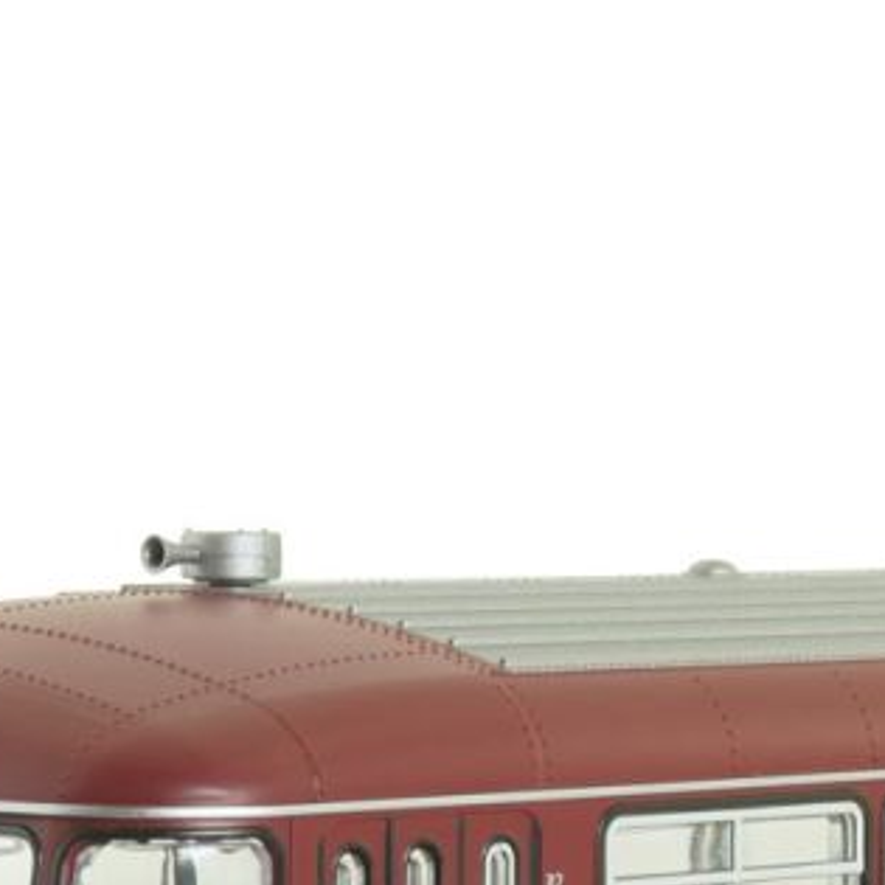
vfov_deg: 11.3
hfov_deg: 11.4
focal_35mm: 152
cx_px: 789
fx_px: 4397
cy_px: 1066
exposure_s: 1/3
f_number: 29
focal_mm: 47
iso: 100
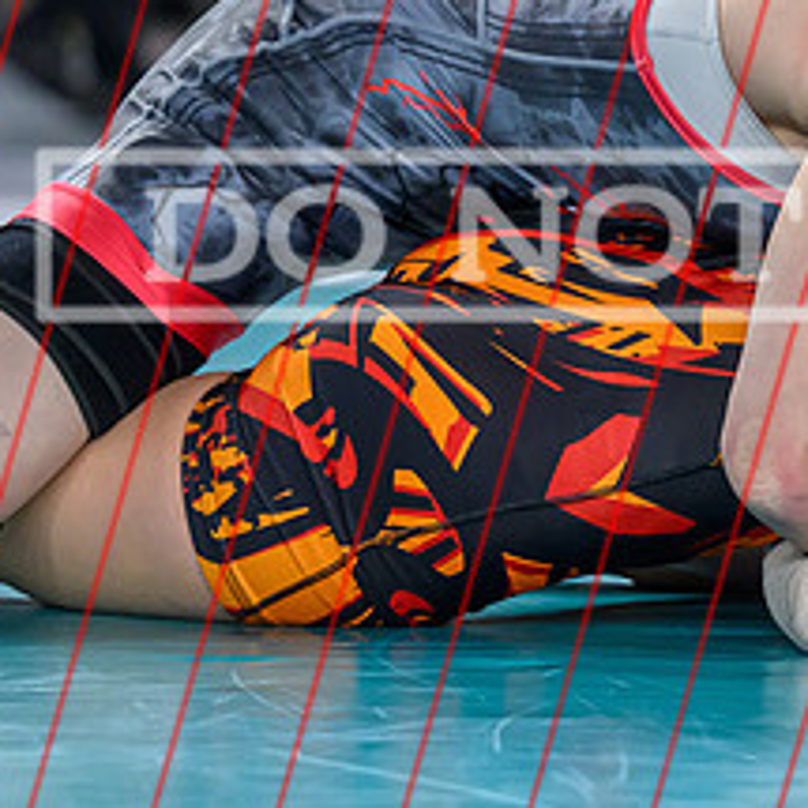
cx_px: 949
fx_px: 8556
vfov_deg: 5.4
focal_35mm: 324
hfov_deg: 5.4
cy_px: 129
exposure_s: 1/800
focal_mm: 115
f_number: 2.8
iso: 2200
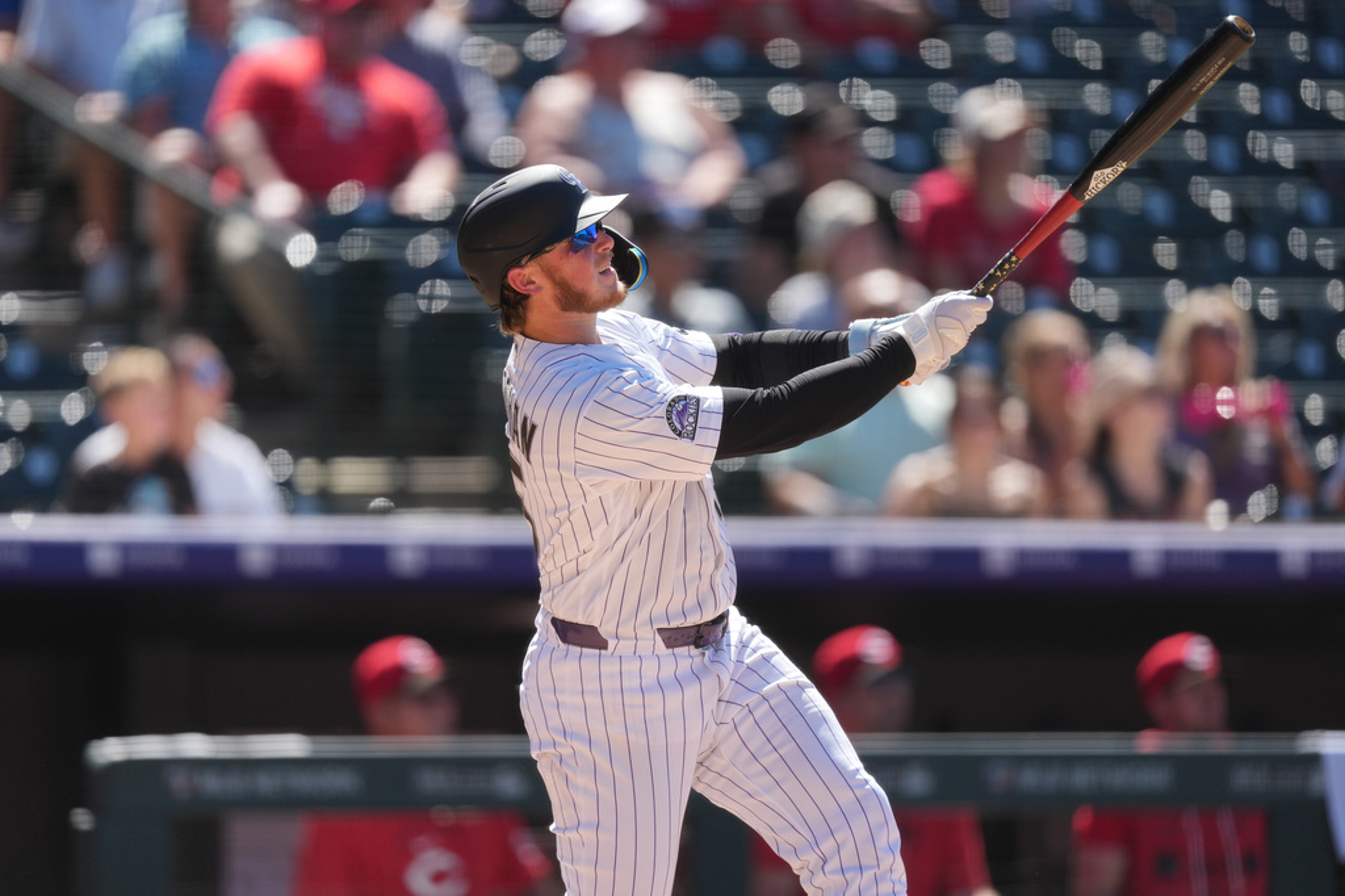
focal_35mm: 600
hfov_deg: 3.4
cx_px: 672
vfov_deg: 2.3
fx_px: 22408
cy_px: 448
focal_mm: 600
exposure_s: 1/1600
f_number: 4
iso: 400
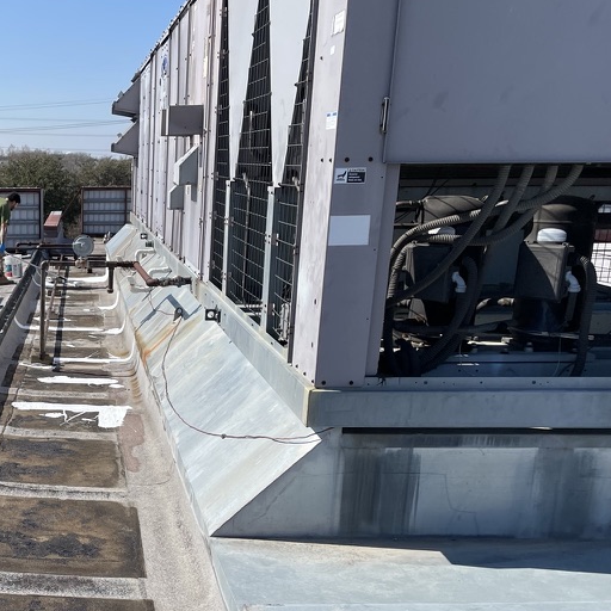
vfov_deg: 36.1
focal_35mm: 46
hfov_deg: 34.5
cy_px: 446
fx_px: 919
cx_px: 48
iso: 32
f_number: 1.6
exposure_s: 1/4651
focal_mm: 4.2
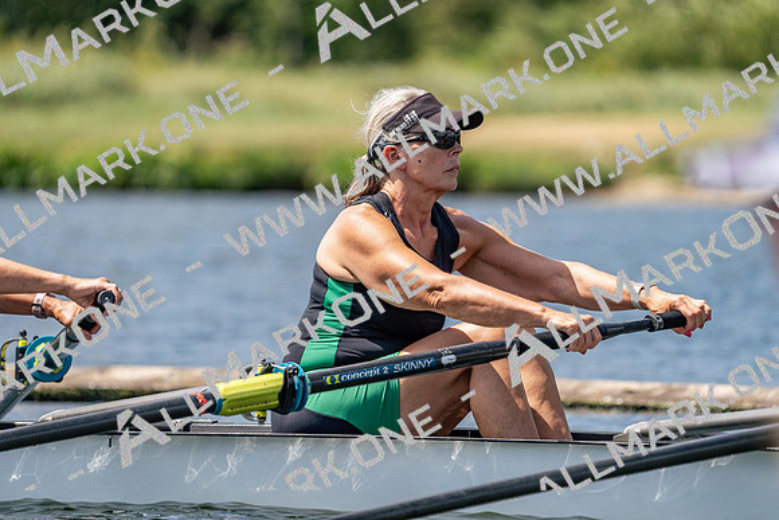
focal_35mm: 426
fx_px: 9220
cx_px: 390
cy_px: 260
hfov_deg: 4.8
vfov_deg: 3.2
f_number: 6.3
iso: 320
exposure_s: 1/2000
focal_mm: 426
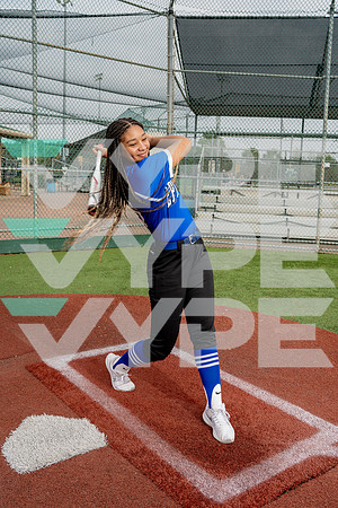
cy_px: 254
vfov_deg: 54.4
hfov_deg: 37.9
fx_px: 493
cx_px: 169
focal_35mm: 35
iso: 80
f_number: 5.6
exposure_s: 1/200
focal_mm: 35
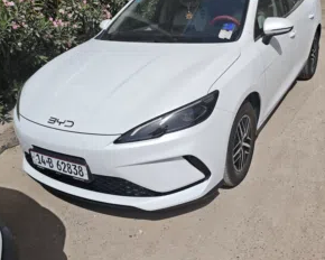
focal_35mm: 35
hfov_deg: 51.5
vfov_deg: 42.2
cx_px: 158
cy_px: 128
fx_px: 337
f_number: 1.5
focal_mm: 4.94
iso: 50
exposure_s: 1/6708
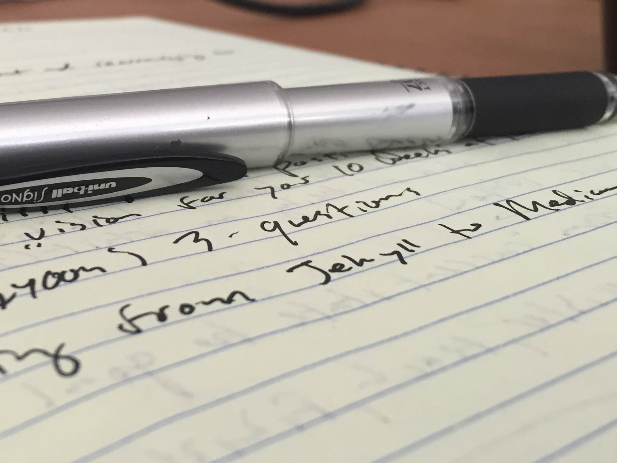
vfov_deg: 28.7
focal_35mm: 50
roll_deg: +0.9
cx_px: 133
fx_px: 891
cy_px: 114
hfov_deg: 37.0
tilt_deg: -13.1
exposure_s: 1/30
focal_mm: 4.15
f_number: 2.2
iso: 80
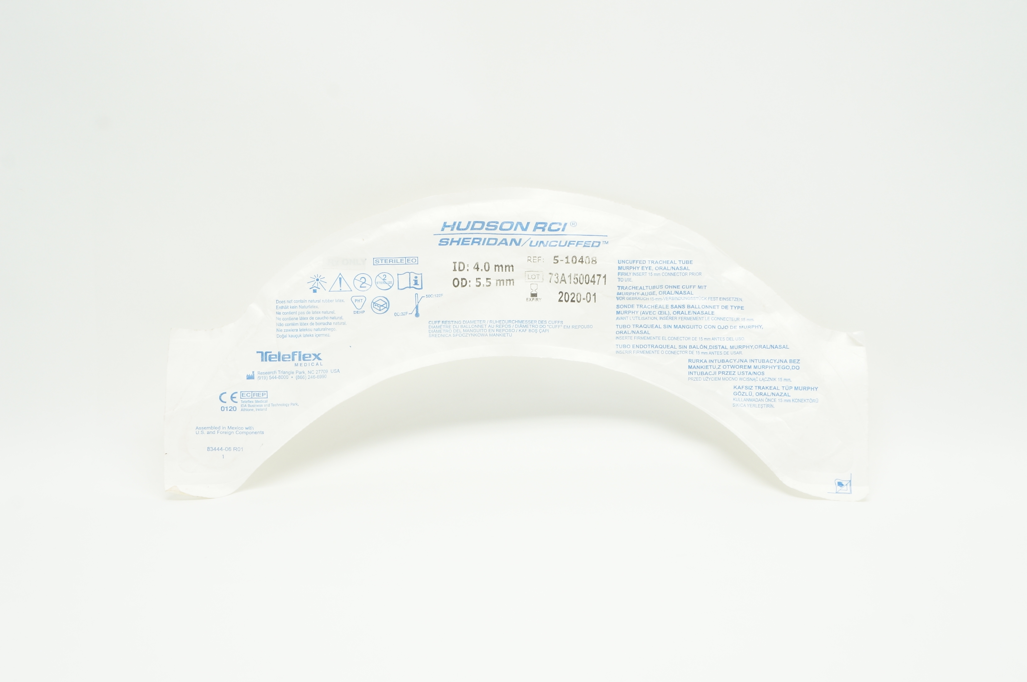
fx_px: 1453
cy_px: 341
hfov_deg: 38.9
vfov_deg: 26.4
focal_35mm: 51
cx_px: 514
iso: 400
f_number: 11
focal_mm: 34
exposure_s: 1/15
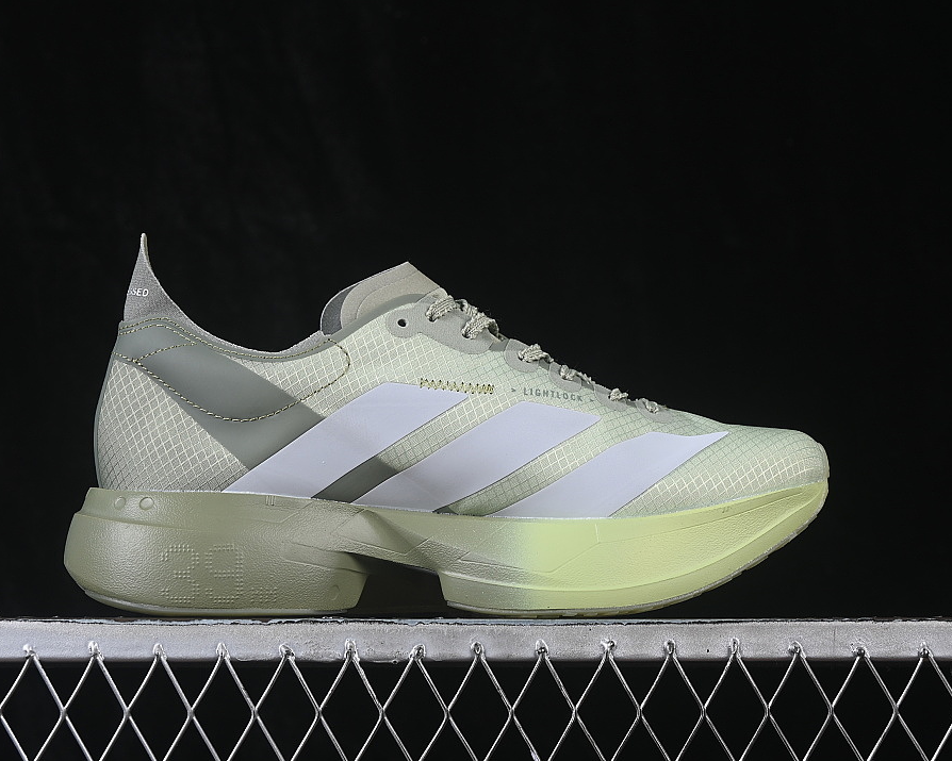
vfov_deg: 18.1
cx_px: 442
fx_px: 2395
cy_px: 381
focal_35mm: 85
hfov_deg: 22.5
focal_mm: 50
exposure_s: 1/80
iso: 160
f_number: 8
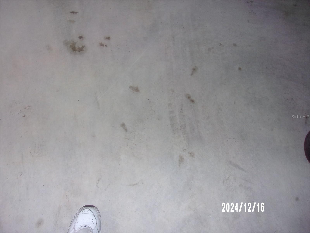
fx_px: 242
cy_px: 116
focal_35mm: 27
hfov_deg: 65.3
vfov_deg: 51.4
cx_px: 155
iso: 200
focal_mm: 4.9
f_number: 3
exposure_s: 1/34
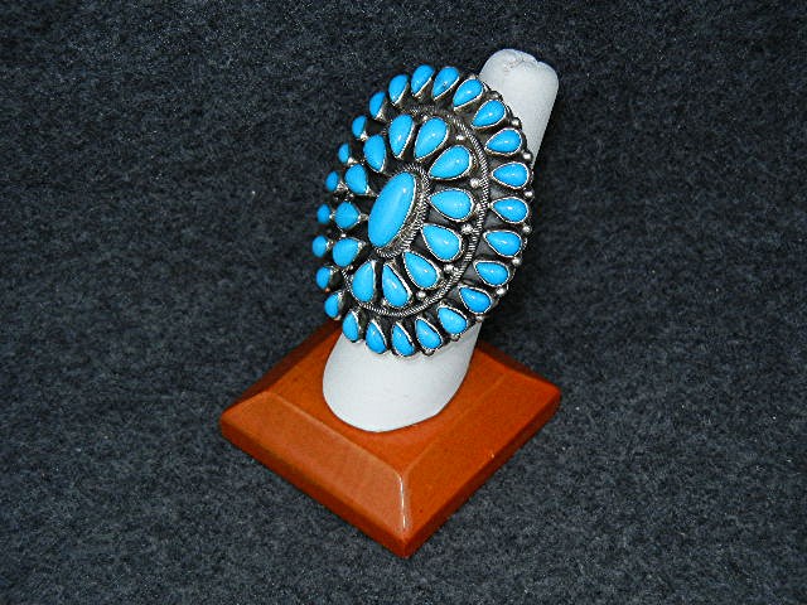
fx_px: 2075
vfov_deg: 16.6
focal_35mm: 89
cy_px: 302
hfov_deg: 22.0
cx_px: 404
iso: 432
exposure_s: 1/30
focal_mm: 16
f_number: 4.4
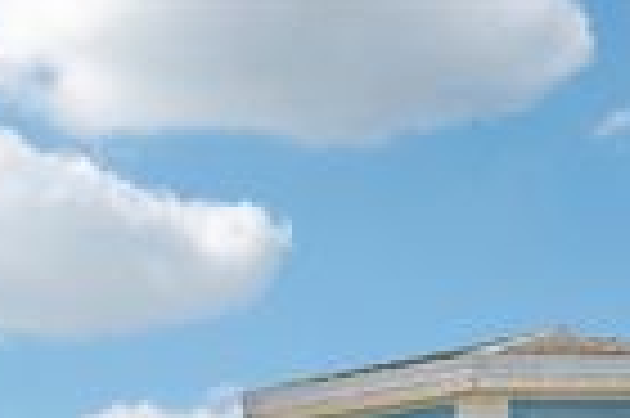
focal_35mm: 100
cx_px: 266
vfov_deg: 12.5
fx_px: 1748
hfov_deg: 20.4
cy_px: 739
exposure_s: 1/60
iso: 100
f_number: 20
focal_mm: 28
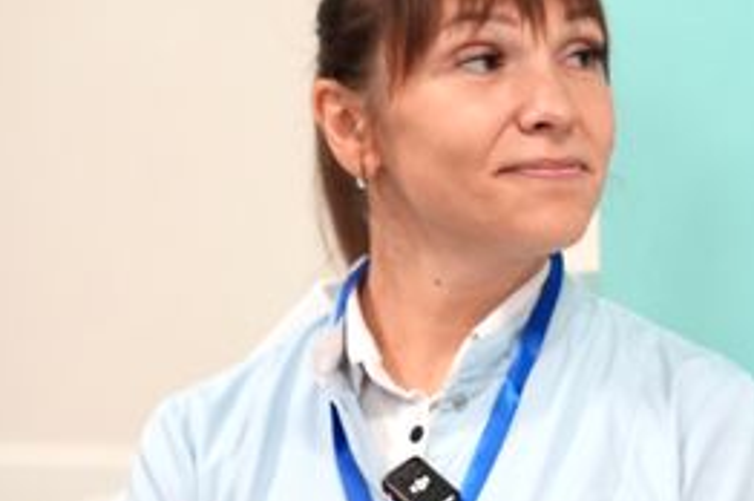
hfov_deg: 10.7
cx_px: 997
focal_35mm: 187
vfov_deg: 7.3
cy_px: 297
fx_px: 3912
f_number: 3.5
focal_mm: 70
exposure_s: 1/200
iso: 2000
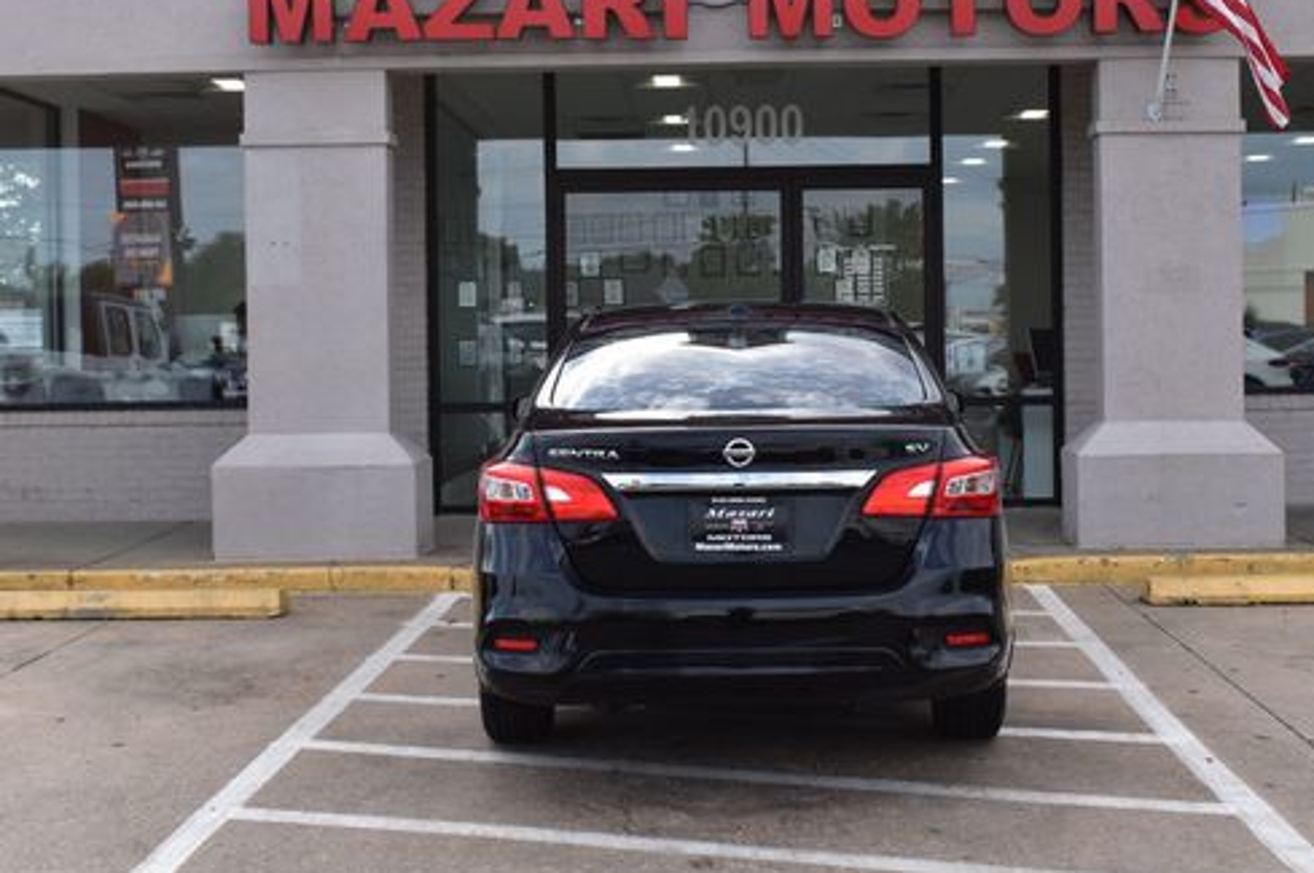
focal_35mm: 55
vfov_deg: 24.5
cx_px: 731
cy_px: 363
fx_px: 2005
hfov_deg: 36.2
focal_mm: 28
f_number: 10
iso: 400
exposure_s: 1/250
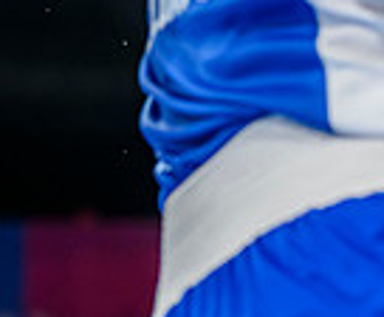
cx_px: 578
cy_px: -6
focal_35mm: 322
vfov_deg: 4.9
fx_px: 3702
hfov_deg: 5.9
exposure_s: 1/1600
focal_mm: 70
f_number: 3.2
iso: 2500
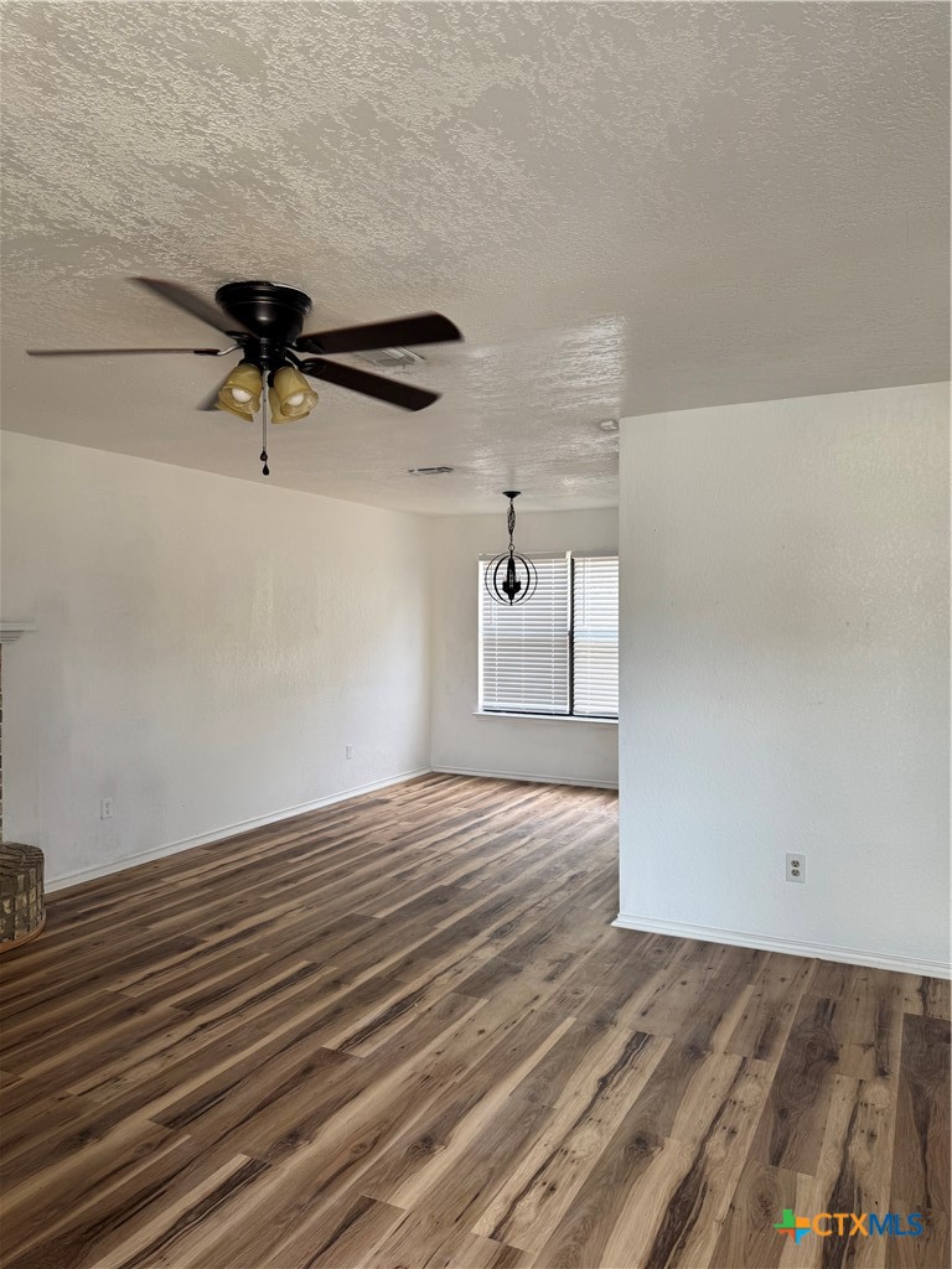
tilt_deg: -0.5
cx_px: 476
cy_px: 634
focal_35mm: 24
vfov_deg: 71.6
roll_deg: -0.2
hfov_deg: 56.8
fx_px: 880
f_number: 1.78
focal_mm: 6.76
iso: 64
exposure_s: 1/121
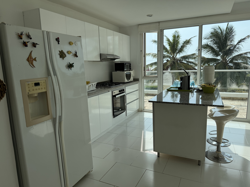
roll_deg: +1.7
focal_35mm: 24
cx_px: 125
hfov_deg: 71.6
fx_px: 173
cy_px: 94
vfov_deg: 56.8
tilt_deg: -9.4
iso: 100
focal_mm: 6.76
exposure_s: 1/4975
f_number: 1.78
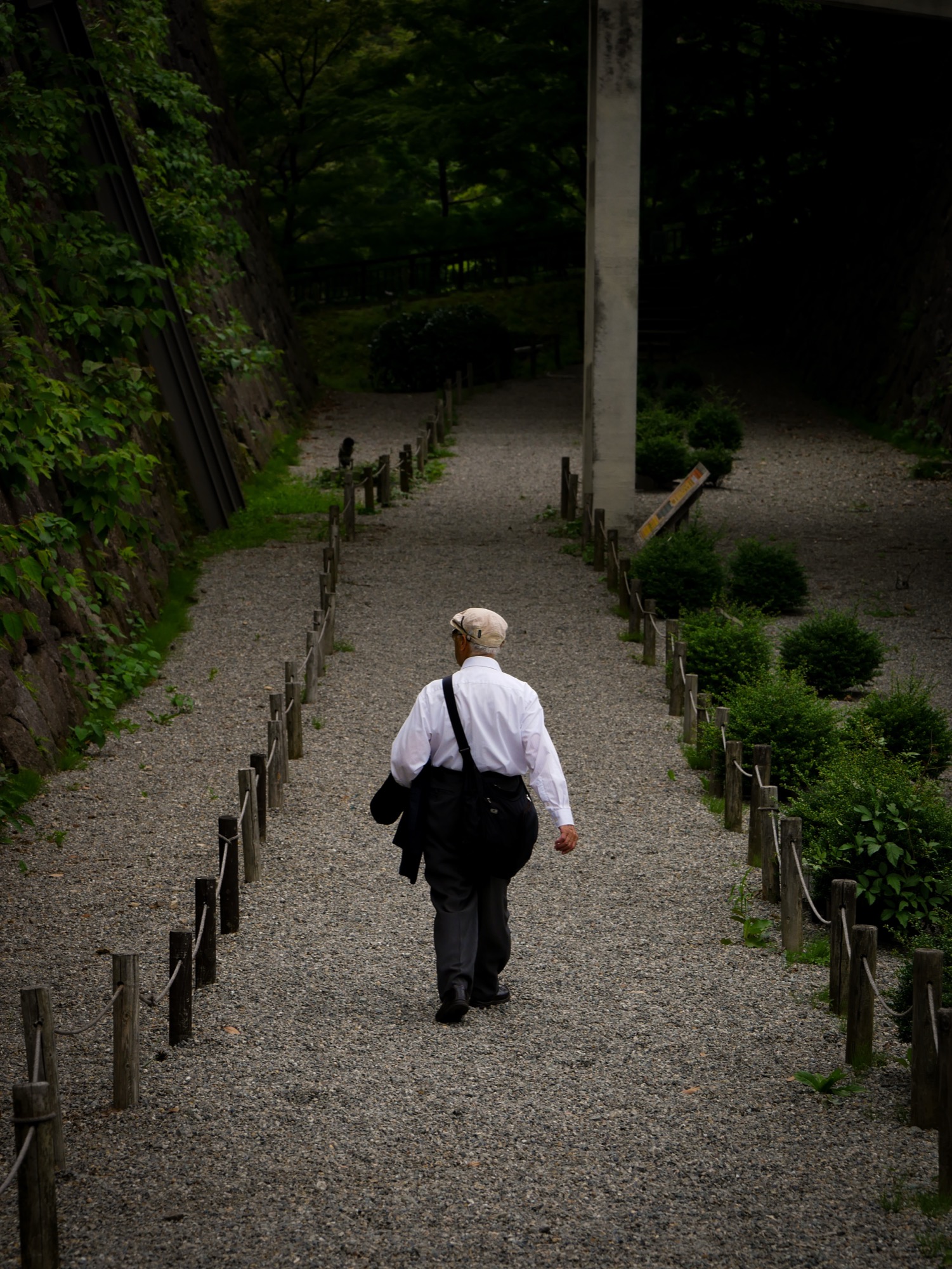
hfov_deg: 9.8
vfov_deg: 13.0
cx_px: 476
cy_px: 634
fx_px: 5571
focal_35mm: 152
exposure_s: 1/400
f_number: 6.3
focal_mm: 76
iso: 200
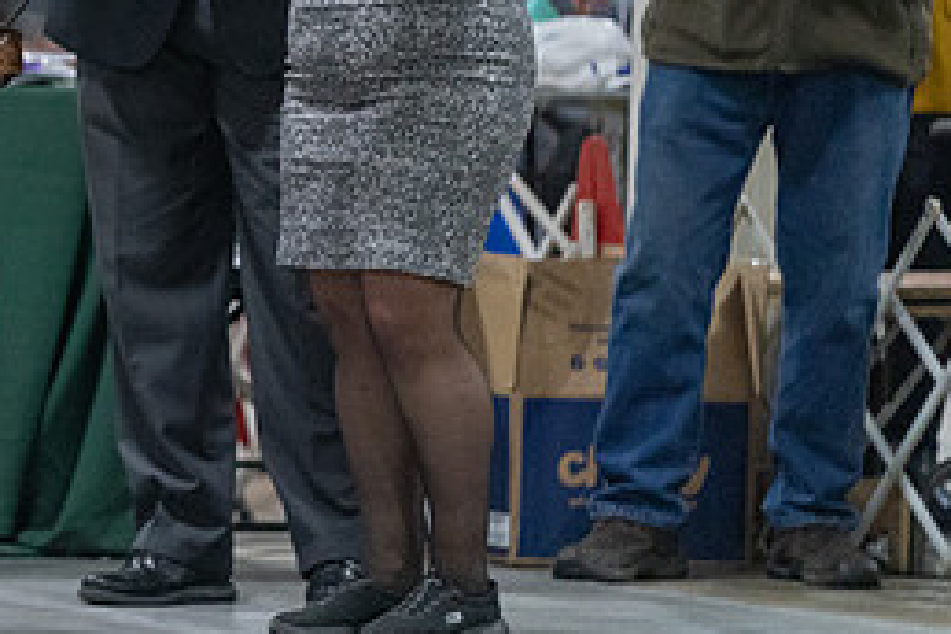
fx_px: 10592
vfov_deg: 3.4
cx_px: -92
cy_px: 35
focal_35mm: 401
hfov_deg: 5.1
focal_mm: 178
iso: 6400
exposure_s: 1/400
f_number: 2.8
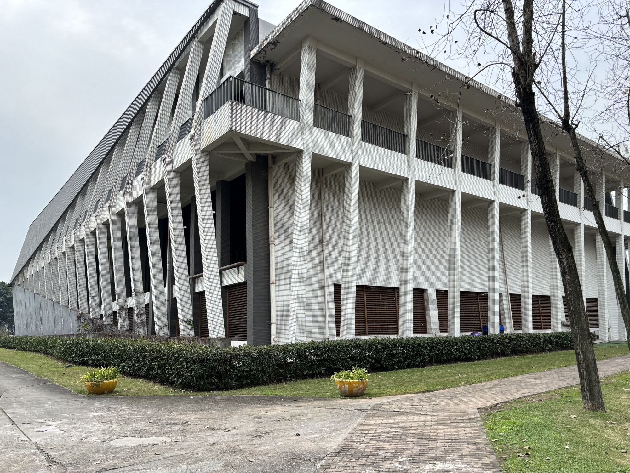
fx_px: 473
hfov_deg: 67.3
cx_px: 315
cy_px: 236
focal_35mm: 26
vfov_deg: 53.1
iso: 50
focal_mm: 5.96
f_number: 1.6
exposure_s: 1/211
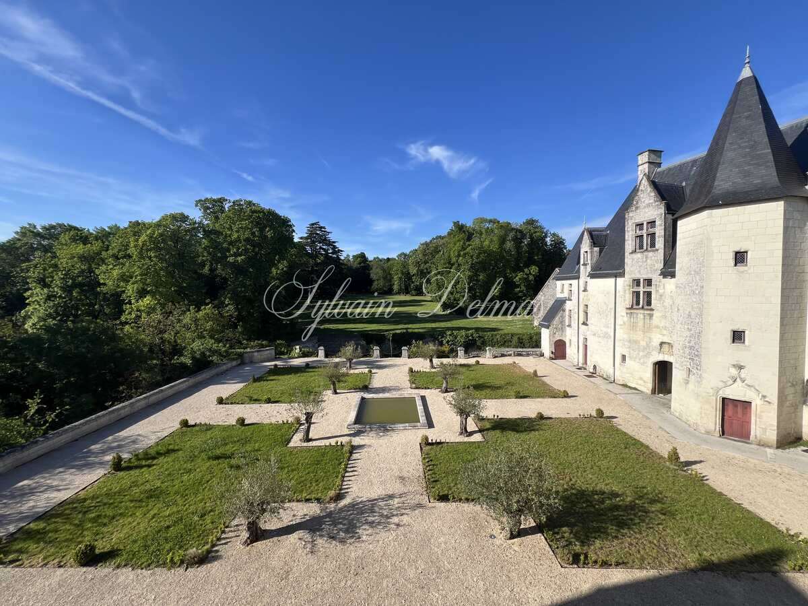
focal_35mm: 13
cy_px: 303
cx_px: 404
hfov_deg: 106.2
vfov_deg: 89.9
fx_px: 303
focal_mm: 1.57
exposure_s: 1/1179
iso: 32
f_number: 1.8
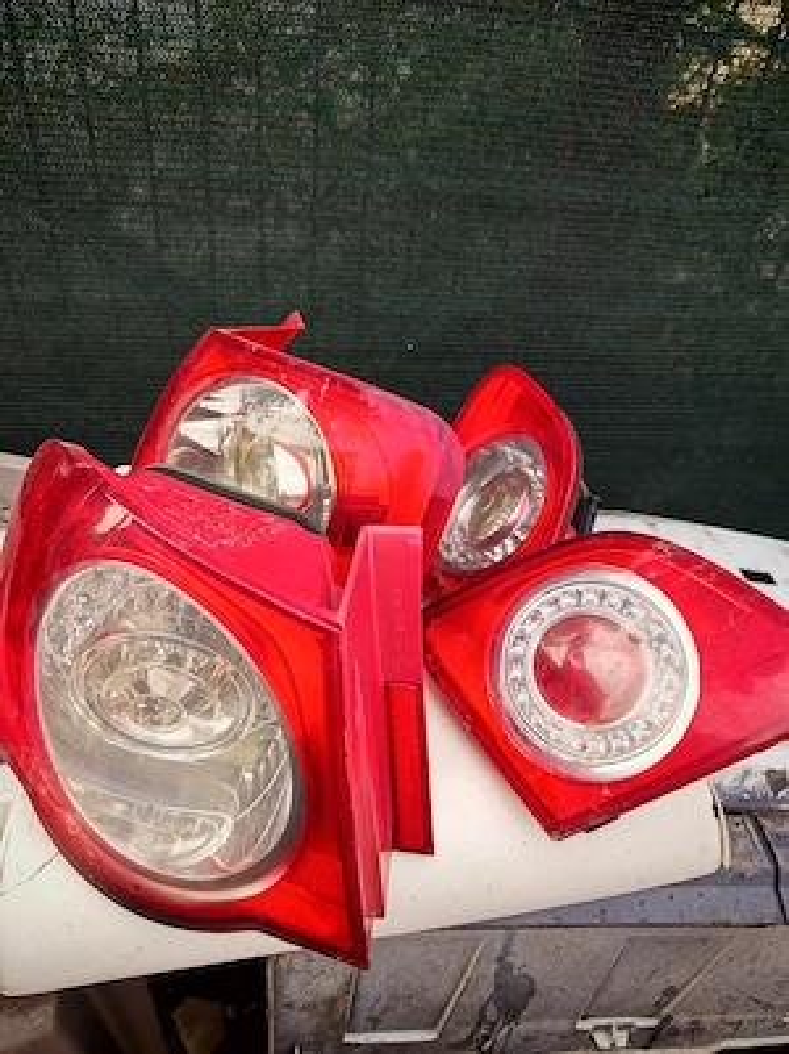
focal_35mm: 24
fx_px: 731
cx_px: 394
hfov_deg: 56.7
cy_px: 527
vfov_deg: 71.6
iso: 100
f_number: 1.75
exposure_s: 1/100
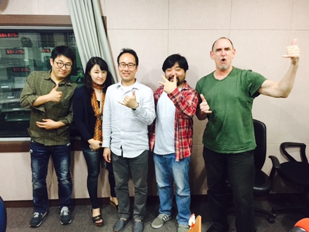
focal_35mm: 30
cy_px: 117
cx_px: 150
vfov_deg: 46.8
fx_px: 268
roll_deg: -1.3
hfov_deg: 60.0
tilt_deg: -14.0
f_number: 2.2
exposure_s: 1/30
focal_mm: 4.15
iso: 250
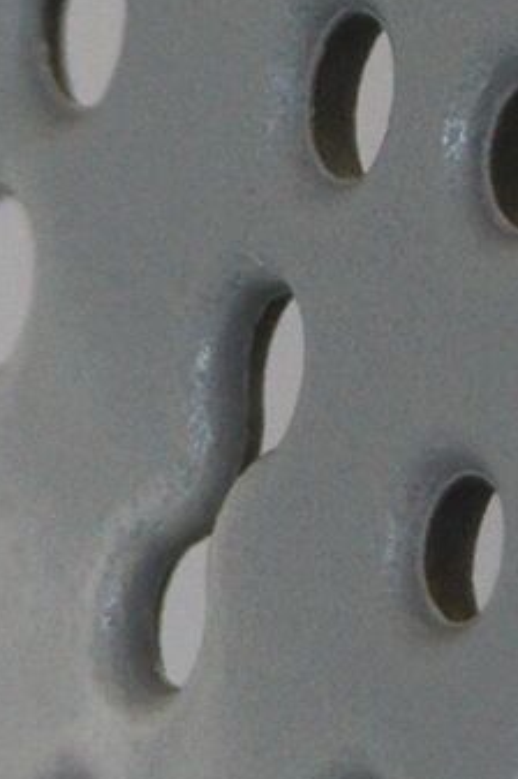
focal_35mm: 401
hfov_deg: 3.4
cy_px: 296
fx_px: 8671
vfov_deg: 5.1
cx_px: -401
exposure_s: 1/160
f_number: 5.6
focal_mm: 45
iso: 400
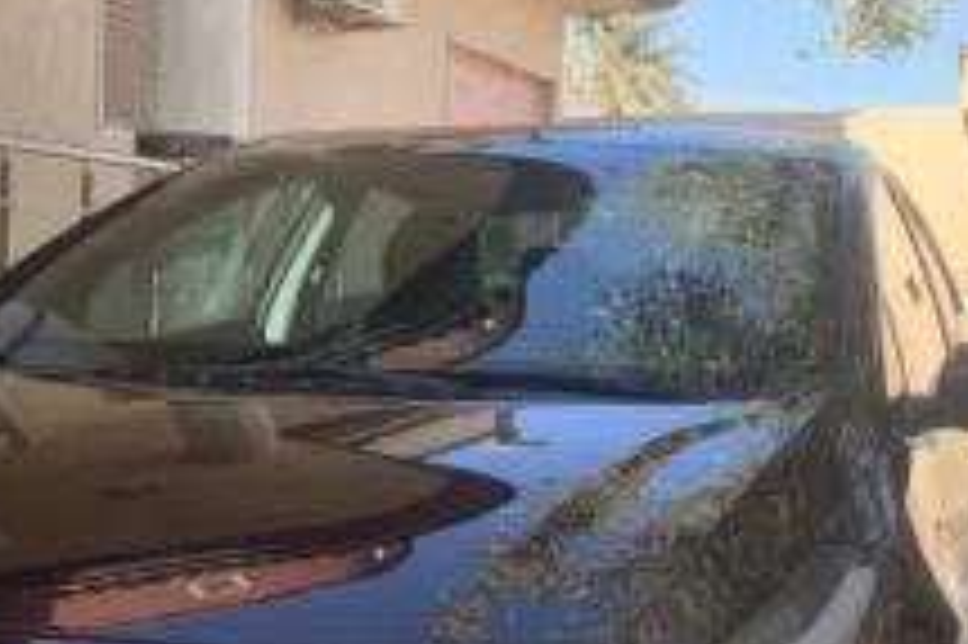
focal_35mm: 67
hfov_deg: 30.1
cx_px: 491
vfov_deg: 20.2
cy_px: 223
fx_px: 1800
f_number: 1.8
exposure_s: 1/469
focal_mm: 4.25
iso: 25
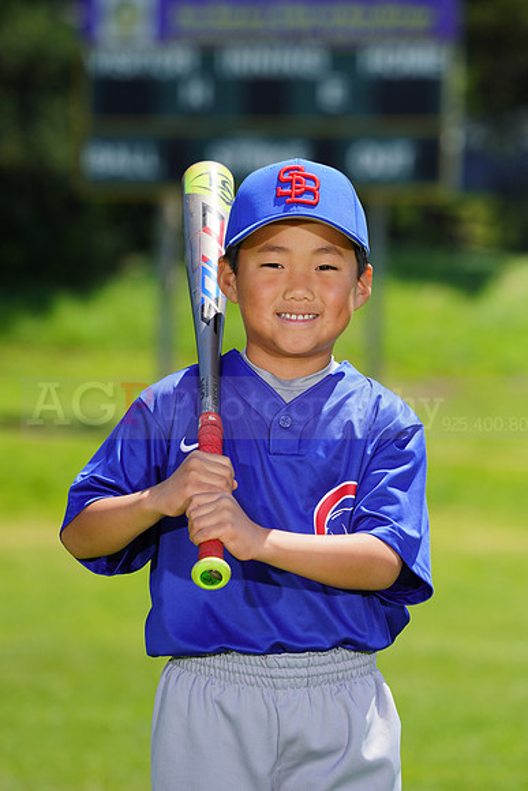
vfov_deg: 7.5
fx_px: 6024
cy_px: 396
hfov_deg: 5.0
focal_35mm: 274
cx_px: 264
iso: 100
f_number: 8
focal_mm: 274
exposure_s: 1/250
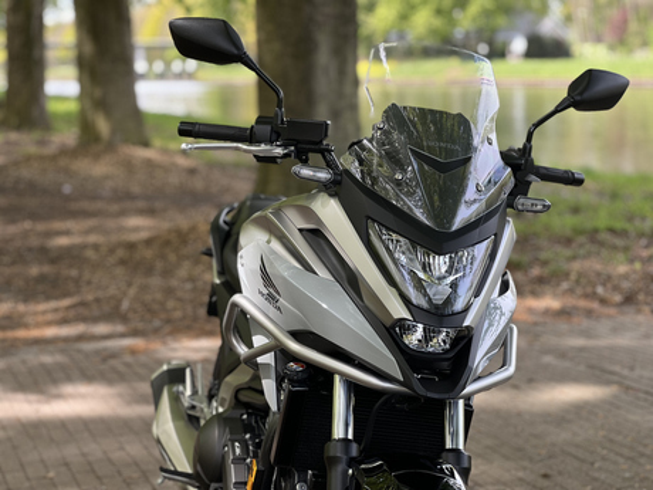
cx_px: 326
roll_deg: +1.8
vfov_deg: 19.1
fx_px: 1453
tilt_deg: -6.3
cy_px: 245
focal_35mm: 77
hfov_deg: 25.3
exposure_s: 1/121
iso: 50
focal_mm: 9
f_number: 2.8
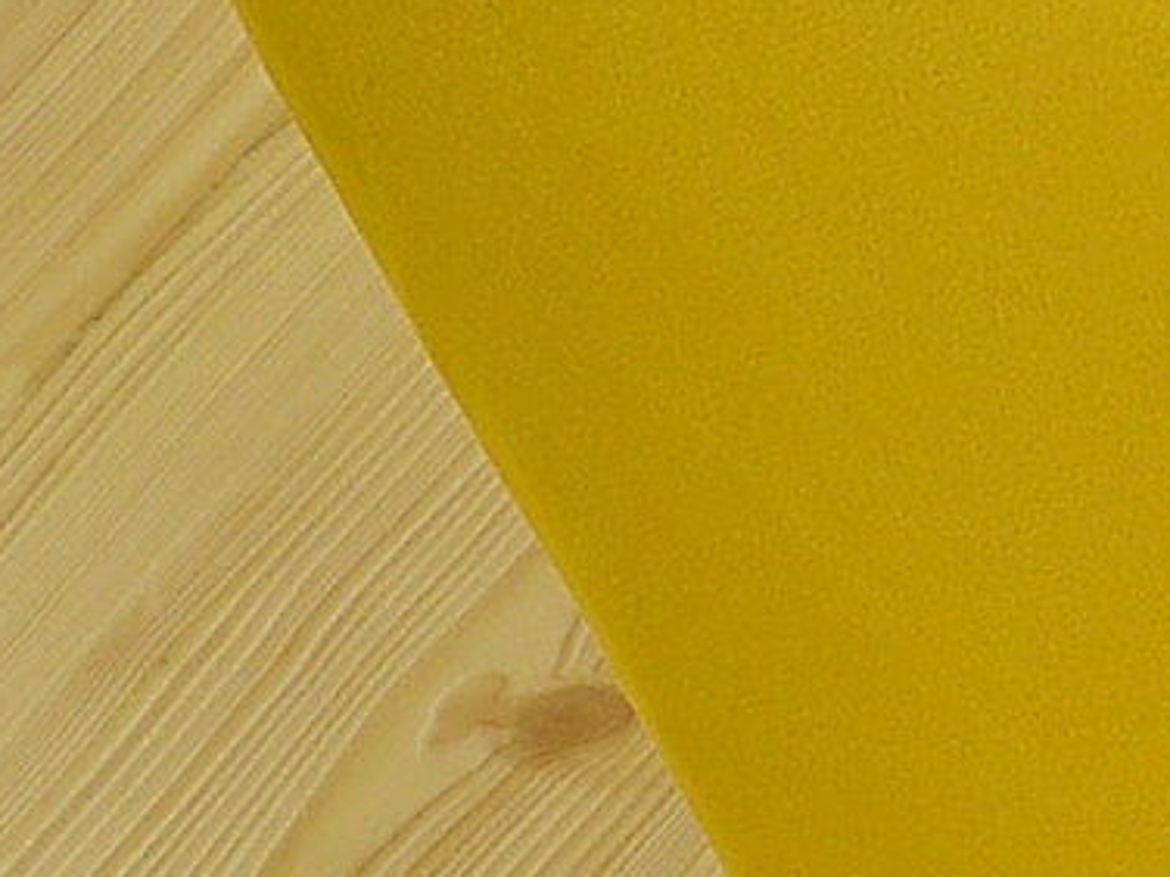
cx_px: 2754
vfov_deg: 4.3
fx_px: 11661
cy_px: 438
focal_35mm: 345
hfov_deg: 5.6
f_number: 4.8
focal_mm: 42
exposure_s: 1/160
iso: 400
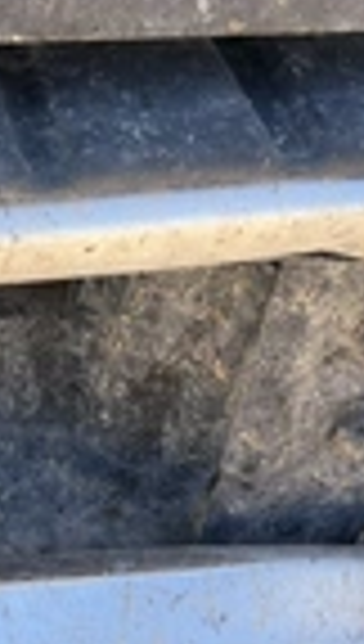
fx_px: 1246
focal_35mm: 73
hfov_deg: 15.1
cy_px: 495
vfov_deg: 28.4
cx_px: -216
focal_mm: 6.76
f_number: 1.78
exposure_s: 1/1410
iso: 100
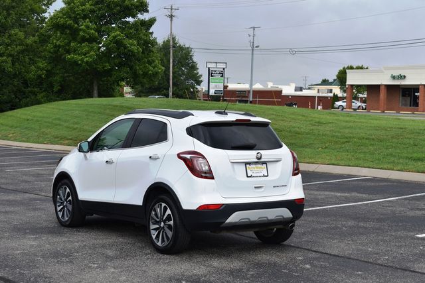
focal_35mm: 68
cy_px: 142
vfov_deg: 20.2
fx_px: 797
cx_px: 212
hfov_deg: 29.9
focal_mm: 45
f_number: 8
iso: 100
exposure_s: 1/250
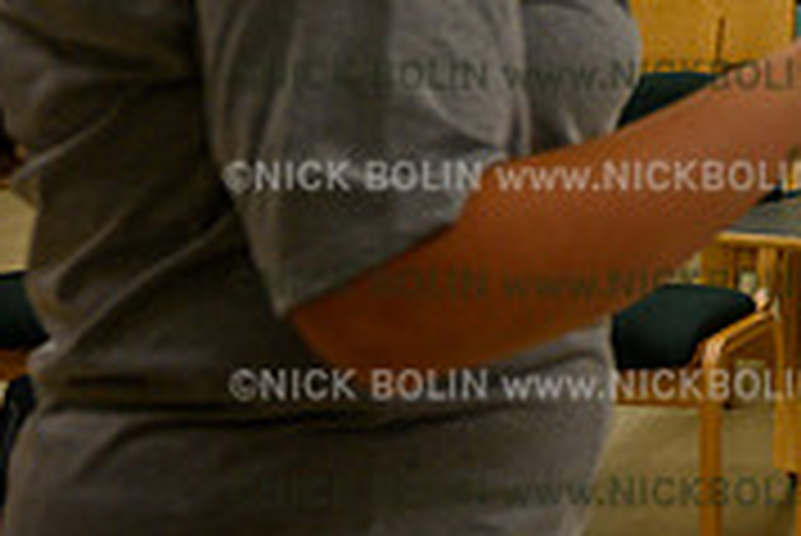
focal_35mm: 78
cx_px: 1278
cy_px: -32
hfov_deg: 21.0
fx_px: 1737
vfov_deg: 17.0
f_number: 4
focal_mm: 24
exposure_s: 1/200
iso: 400
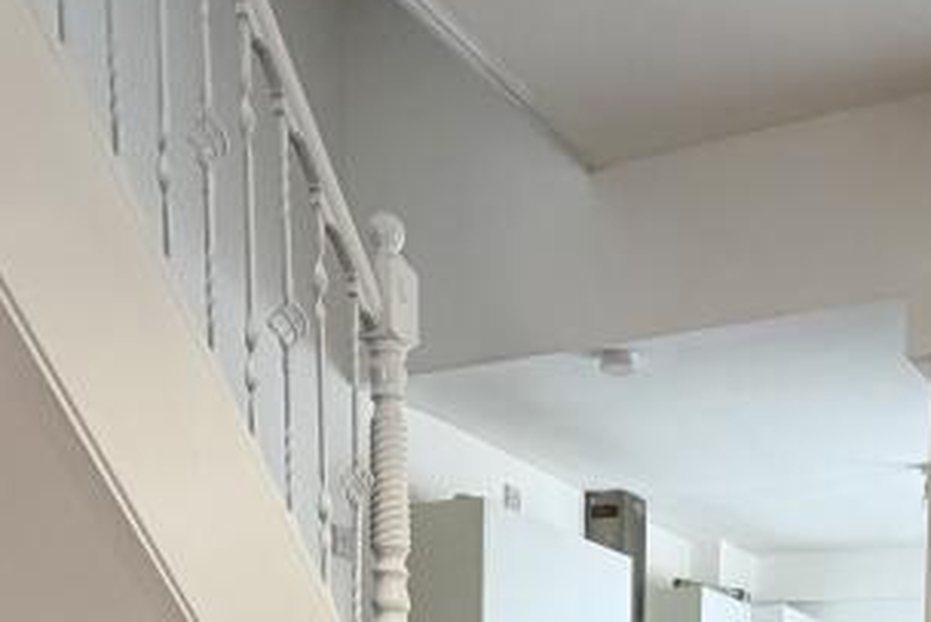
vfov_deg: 21.8
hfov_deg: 39.4
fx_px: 1268
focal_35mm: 49
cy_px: 990
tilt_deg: -8.0
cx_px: 677
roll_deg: -1.0
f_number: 2.2
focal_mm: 2.22
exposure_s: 1/121
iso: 250
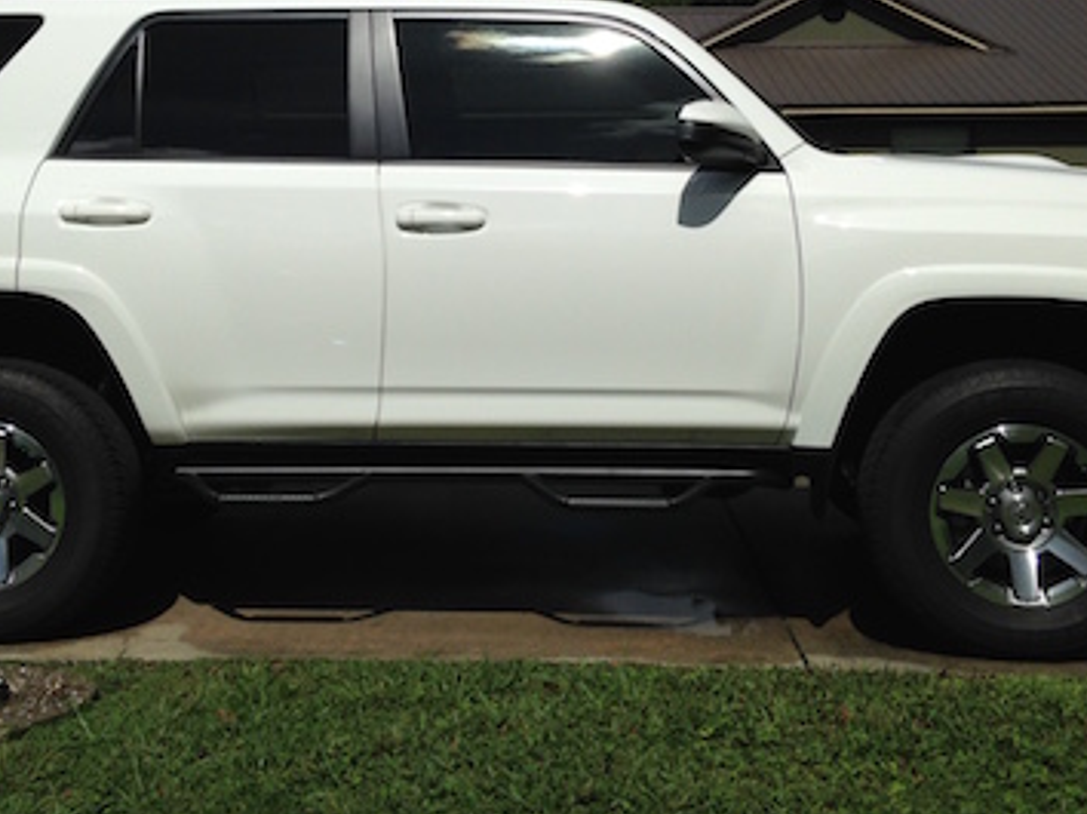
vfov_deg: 25.8
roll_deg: +2.8
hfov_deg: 34.3
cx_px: 482
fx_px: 1757
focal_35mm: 56
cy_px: 203
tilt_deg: +1.2
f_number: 2.4
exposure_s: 1/6024
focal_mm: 4.12
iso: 50
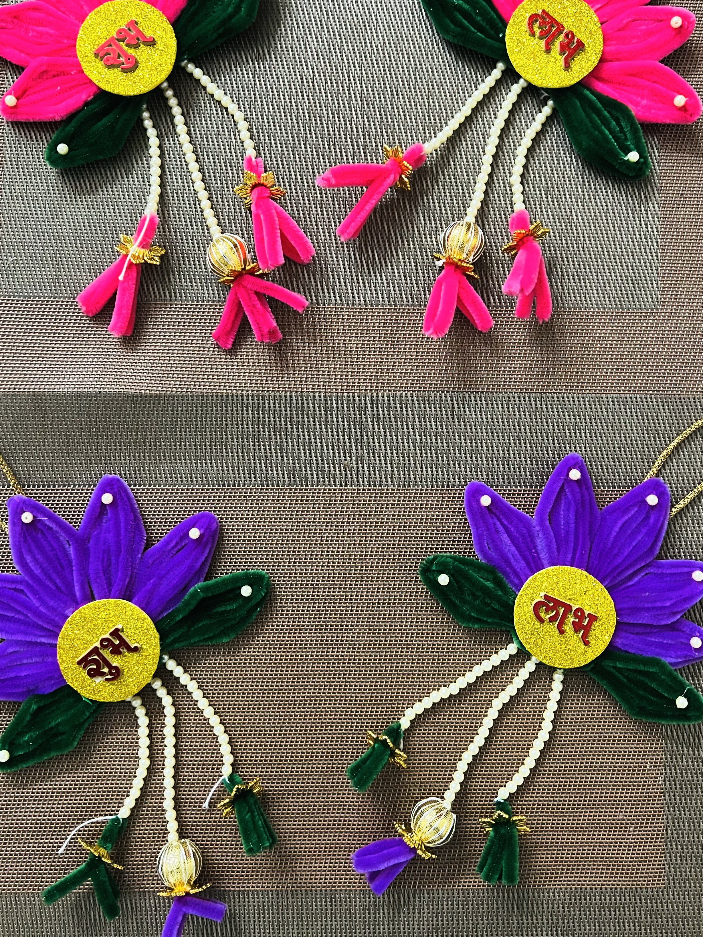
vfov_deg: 56.6
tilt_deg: -86.8
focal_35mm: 32
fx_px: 866
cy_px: 408
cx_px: 320
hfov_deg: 44.1
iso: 500
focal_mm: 5.7
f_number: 1.5
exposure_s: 1/50
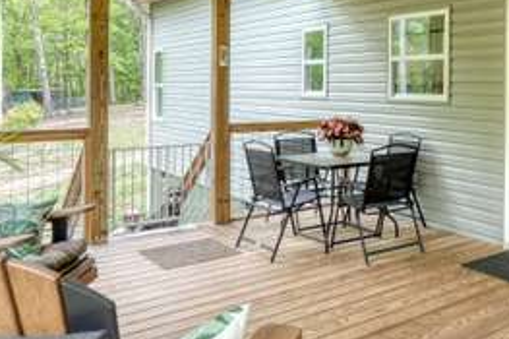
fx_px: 537
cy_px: 93
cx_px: 420
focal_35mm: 38
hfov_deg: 47.4
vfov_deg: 34.4
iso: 125
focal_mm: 10
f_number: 9
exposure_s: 1/8
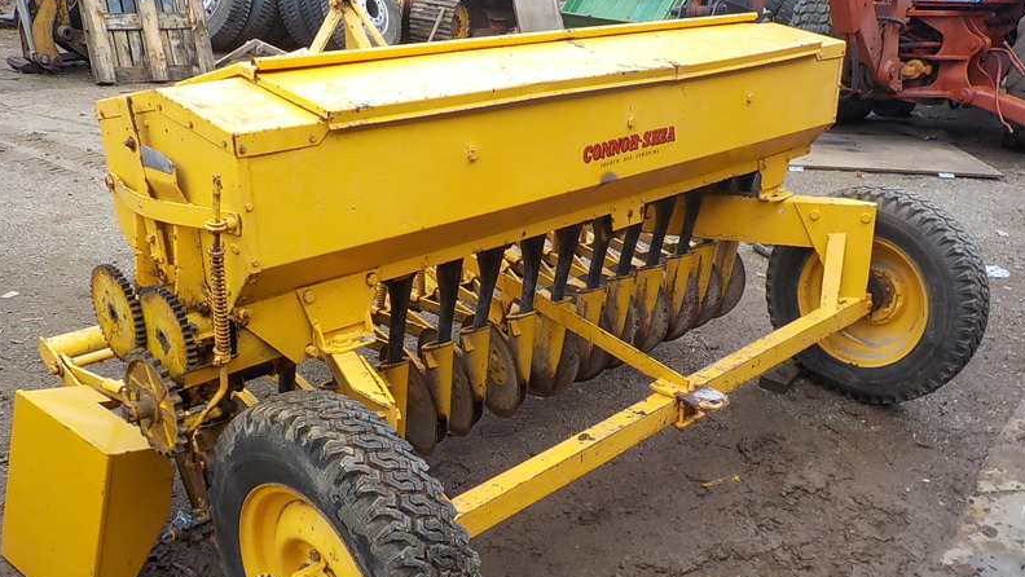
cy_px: 353
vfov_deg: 35.5
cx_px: 512
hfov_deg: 59.5
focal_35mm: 33
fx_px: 897
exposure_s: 1/250
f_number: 3.3
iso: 125
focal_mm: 4.1
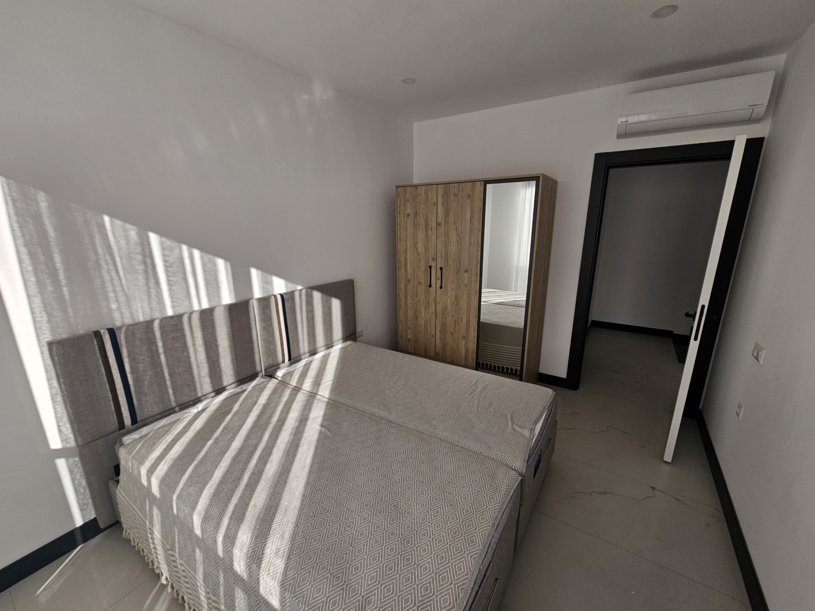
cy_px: 306
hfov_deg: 106.2
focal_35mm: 13
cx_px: 408
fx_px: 306
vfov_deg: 89.9
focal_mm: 2.2
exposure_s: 1/528
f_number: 2.2
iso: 50
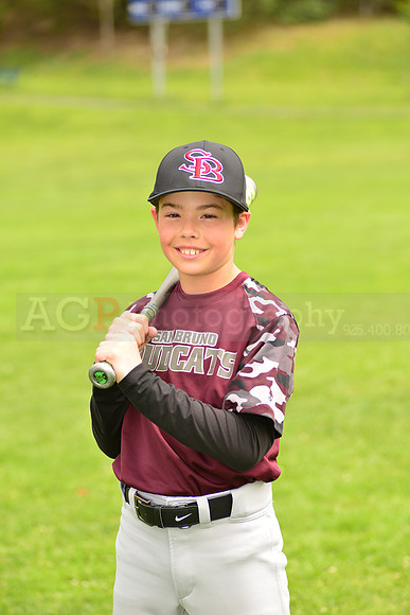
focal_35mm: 135
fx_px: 2305
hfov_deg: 10.2
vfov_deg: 15.2
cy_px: 308
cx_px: 205
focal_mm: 135
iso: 100
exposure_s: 1/250
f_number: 5
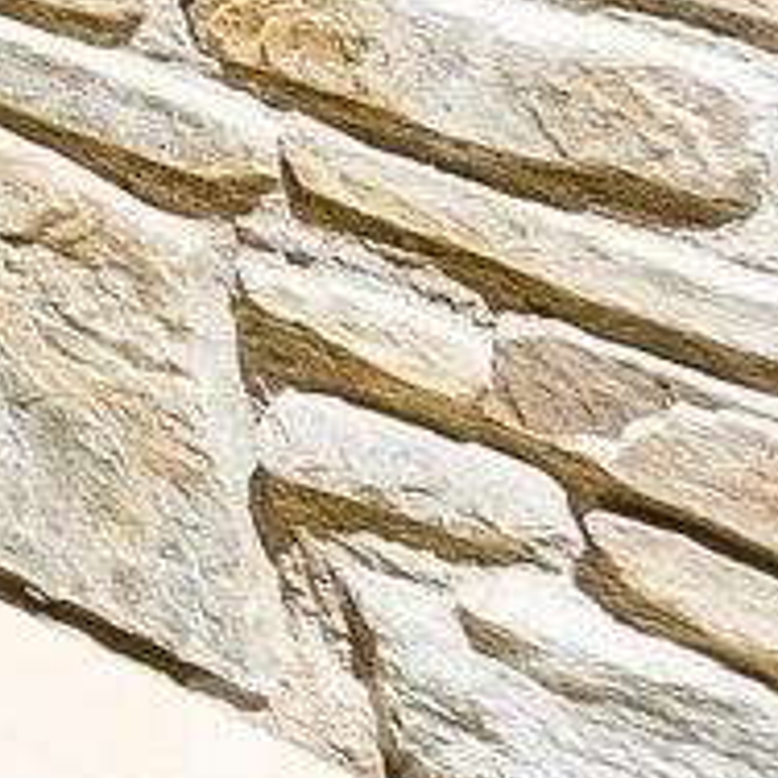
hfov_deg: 7.1
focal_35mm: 139
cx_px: -2731
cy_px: -1335
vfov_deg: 10.2
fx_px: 3534
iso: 100
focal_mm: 10
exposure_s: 1/80
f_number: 8
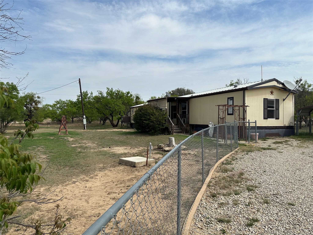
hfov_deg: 71.6
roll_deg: -1.6
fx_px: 217
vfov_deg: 56.8
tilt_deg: +1.4
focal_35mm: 24
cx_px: 156
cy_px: 118
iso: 80
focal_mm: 6.86
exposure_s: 1/7042
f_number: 1.78
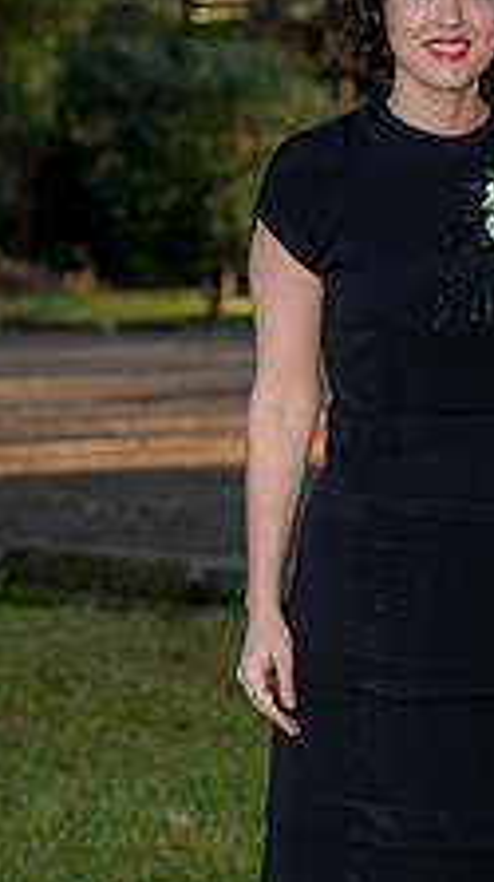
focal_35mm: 148
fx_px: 3456
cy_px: 498
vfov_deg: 14.5
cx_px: 555
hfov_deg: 8.1
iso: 200
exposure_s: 1/250
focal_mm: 70
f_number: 3.5
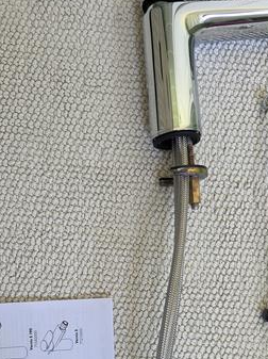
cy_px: 275
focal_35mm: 41
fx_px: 424
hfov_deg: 35.0
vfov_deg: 44.1
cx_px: 114
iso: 640
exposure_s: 1/100
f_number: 1.7
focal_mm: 6.3
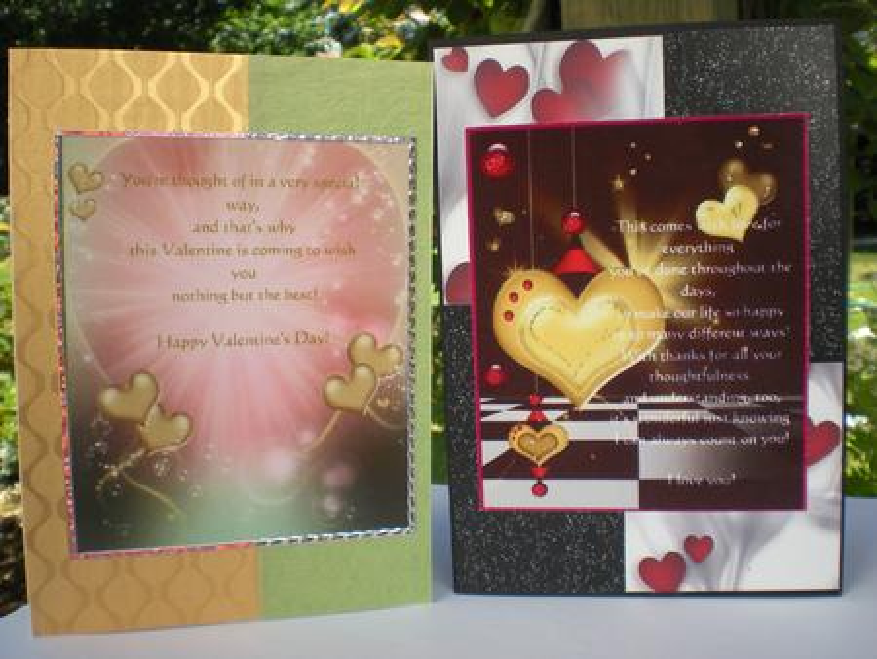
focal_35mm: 38
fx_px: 963
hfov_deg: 49.0
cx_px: 438
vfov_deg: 37.8
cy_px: 330
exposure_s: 1/173
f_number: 4.6
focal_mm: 6.3
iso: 64
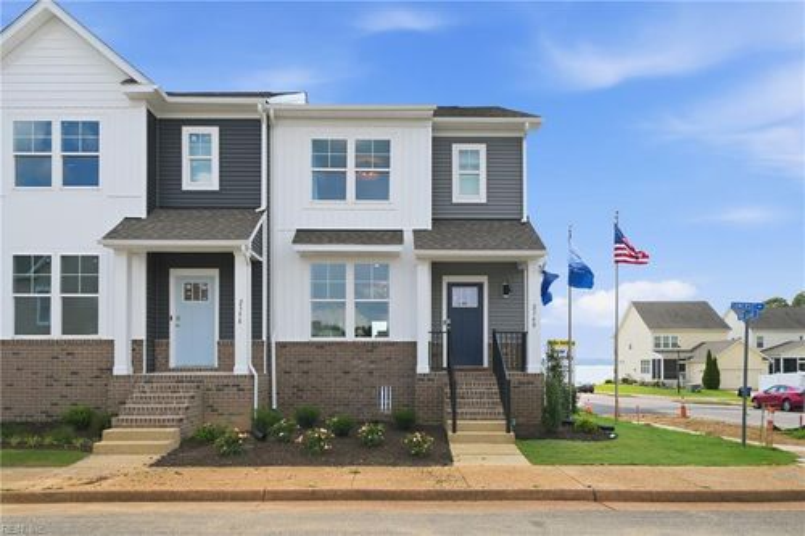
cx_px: 402
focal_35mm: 24
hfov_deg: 73.8
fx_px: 536
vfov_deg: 53.1
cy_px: 268
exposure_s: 1/160
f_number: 8
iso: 100
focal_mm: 24
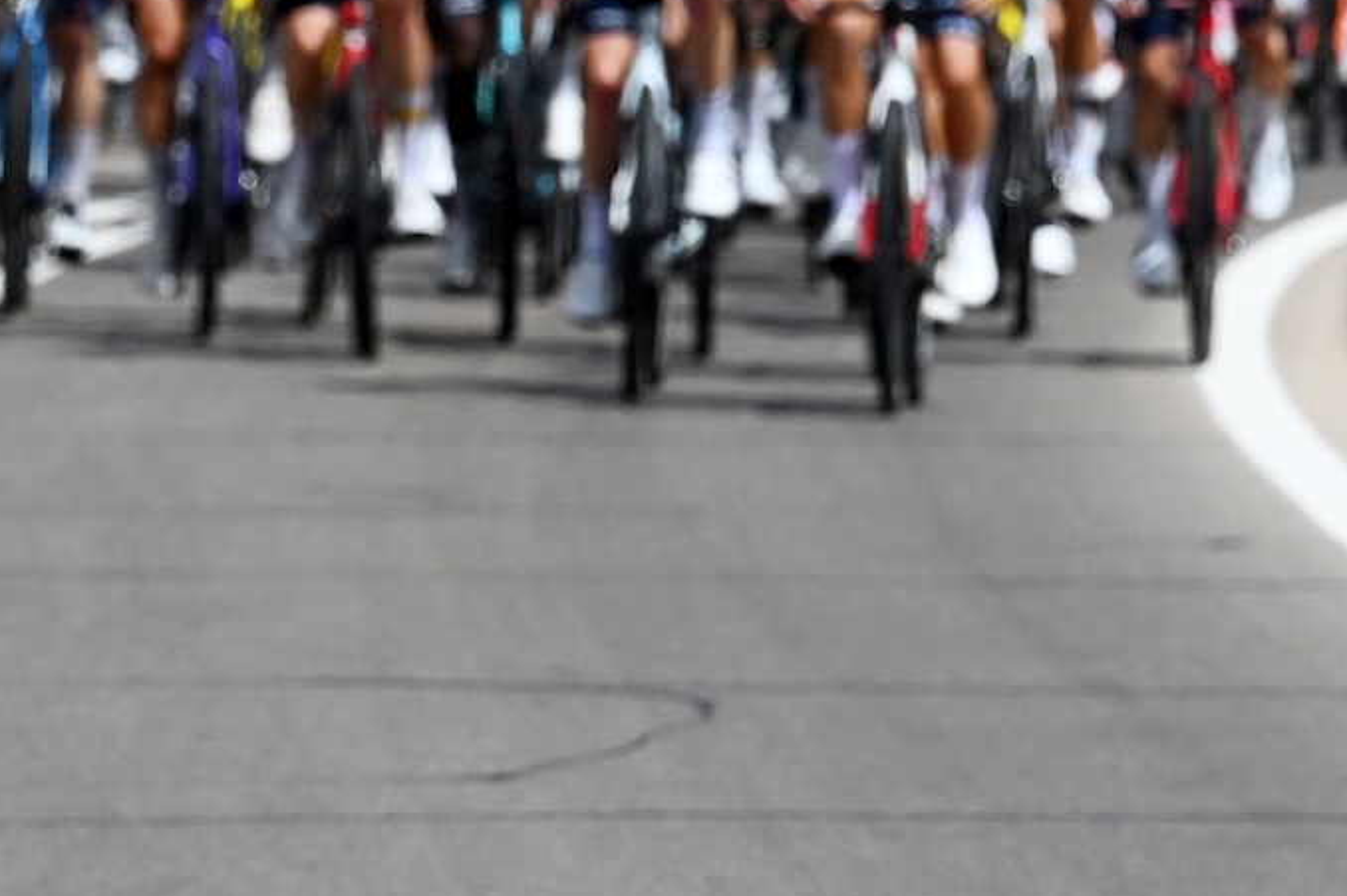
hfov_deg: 2.7
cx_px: -413
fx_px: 28901
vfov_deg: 1.8
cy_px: 737
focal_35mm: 773
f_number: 7.1
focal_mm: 175
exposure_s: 1/2000
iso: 250
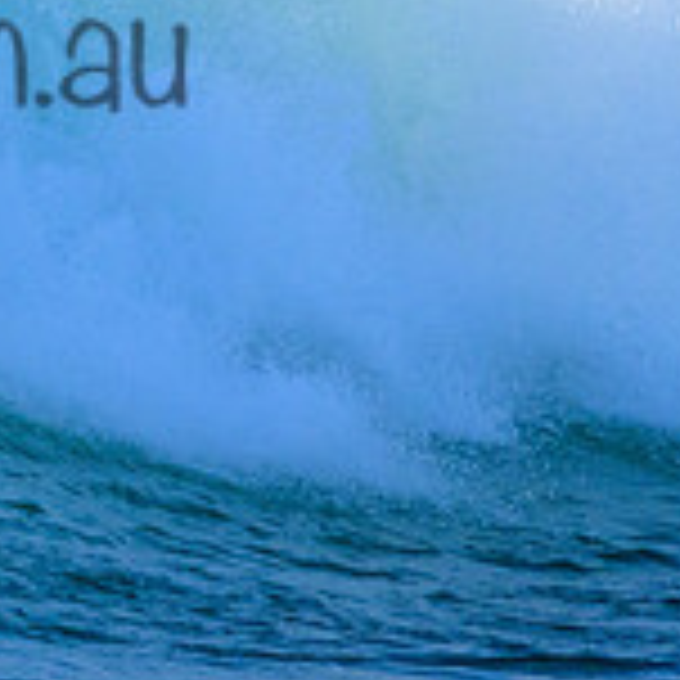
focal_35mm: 2615
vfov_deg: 0.7
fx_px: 58118
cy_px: 2
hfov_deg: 0.7
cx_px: -288
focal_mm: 800
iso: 2000
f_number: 11
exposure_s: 1/2000
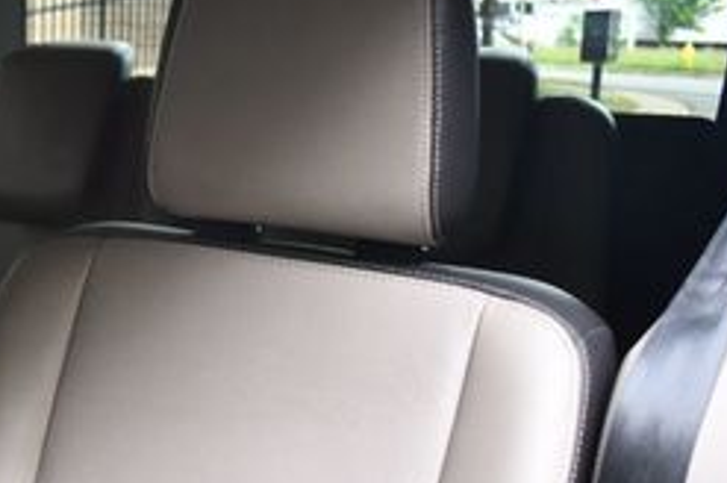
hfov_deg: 26.5
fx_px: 1412
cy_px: 439
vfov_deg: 19.0
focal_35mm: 70
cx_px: -82
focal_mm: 18
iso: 800
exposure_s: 1/125
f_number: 3.5
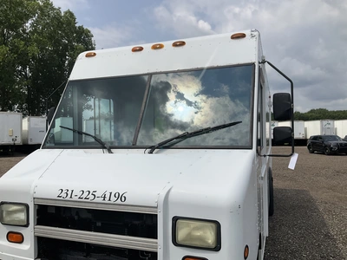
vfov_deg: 48.2
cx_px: 174
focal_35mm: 29
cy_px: 130
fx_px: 291
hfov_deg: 61.7
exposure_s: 1/4065
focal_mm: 3
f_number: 1.8
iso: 25
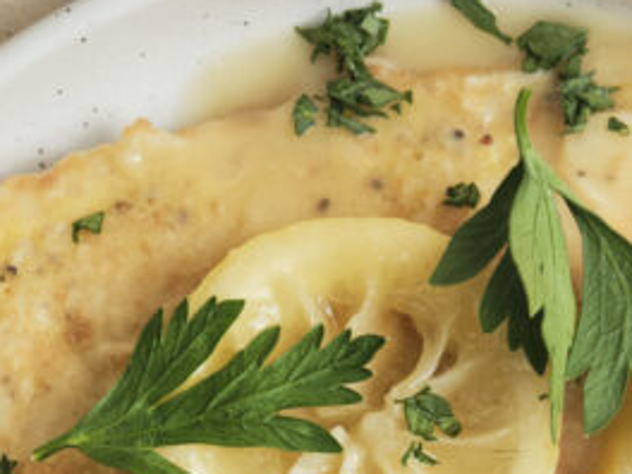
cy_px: 701
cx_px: 426
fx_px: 4437
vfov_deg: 6.0
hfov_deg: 8.1
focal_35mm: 243
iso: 200
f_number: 9
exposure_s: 1/80
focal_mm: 49
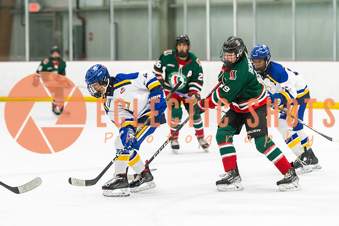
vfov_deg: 7.6
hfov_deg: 11.4
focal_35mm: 180
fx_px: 1691
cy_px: 145
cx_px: 122
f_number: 2.8
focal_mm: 140
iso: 4000
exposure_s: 1/800
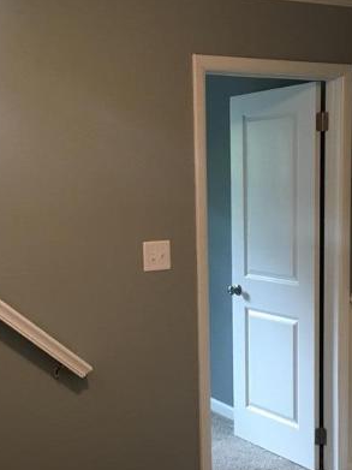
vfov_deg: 33.6
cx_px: 193
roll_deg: +0.8
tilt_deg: -8.9
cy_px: 303
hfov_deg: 25.6
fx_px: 773
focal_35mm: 57
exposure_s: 1/30
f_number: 2.2
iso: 160
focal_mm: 4.15
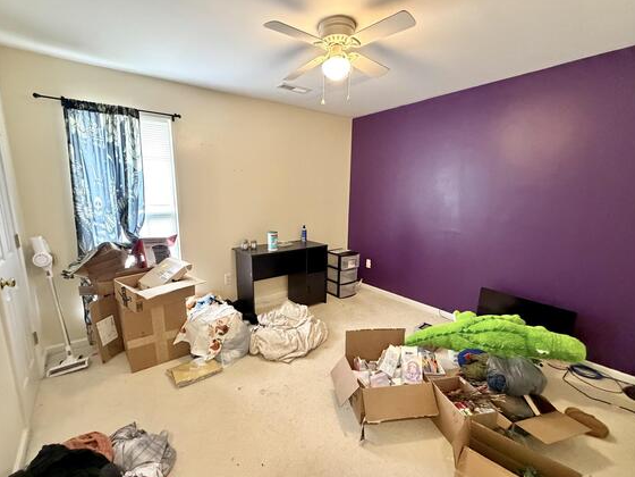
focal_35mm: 16
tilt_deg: -11.8
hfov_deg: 94.5
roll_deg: +1.0
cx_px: 306
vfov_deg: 78.1
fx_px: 294
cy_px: 250
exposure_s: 1/60
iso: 640
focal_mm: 2.22
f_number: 2.2
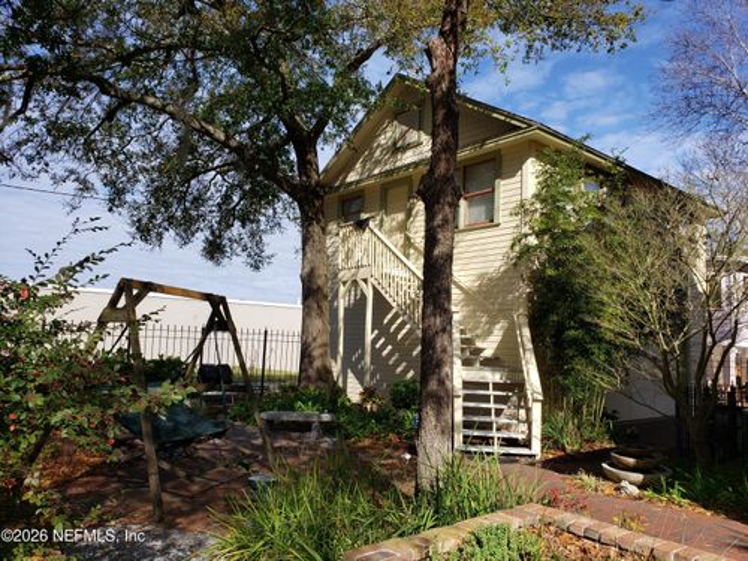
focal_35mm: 26
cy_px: 280
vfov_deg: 53.1
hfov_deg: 67.3
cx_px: 374
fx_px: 562
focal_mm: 4.3
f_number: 2.4
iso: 50
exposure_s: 1/1300
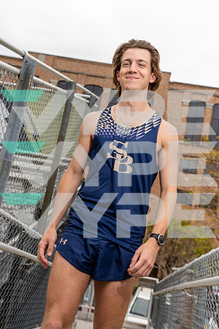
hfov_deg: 30.5
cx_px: 110
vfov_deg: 44.5
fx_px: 401
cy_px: 164
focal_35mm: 44
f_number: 5.6
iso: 100
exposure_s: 1/250
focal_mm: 44
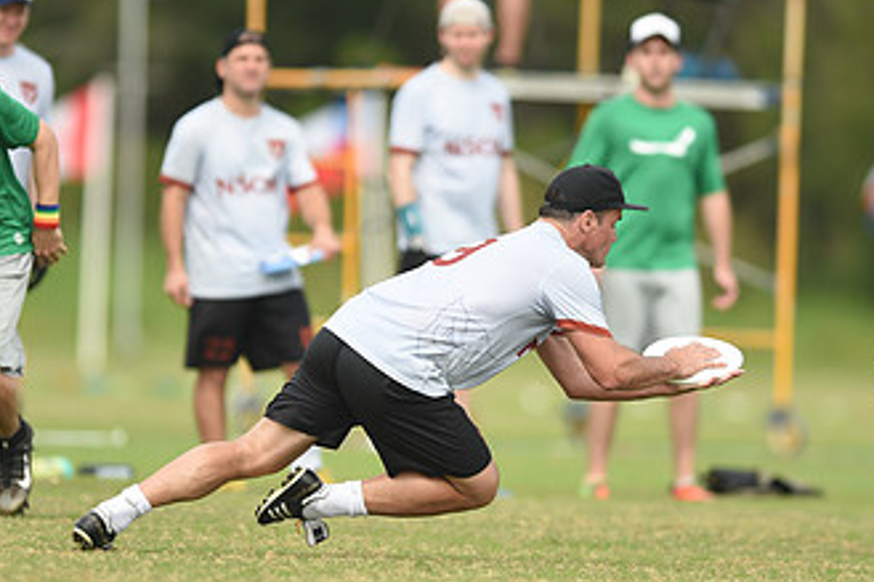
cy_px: 263
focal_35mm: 706
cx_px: 449
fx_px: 17131
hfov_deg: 2.9
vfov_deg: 1.9
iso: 160
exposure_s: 1/1250
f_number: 2.8
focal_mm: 400
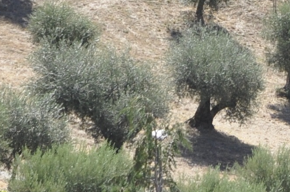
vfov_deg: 4.4
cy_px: -86
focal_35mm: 309
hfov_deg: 6.6
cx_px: 391
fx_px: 2486
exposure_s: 1/250
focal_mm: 32
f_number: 8
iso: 200
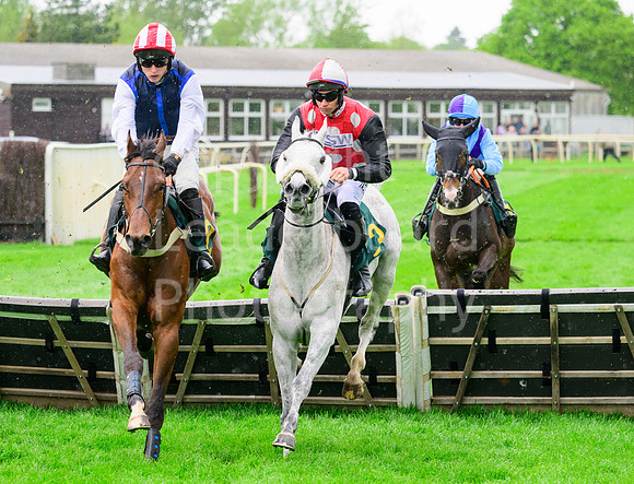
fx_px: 3640
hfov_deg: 10.0
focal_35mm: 197
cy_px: 253
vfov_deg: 7.6
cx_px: 243
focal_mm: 165
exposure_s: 1/1250
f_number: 5.6
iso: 2000
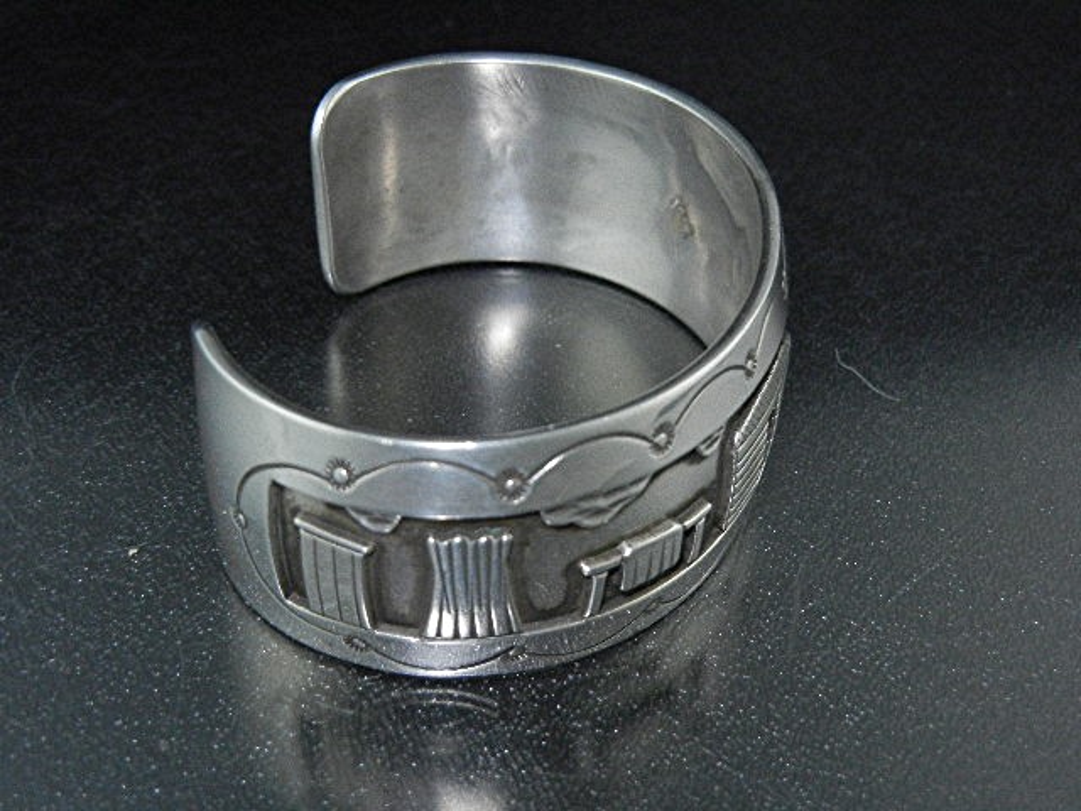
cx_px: 540
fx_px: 1624
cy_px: 406
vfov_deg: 28.0
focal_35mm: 52
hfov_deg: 36.8
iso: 768
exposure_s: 1/30
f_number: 7.8
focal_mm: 9.3
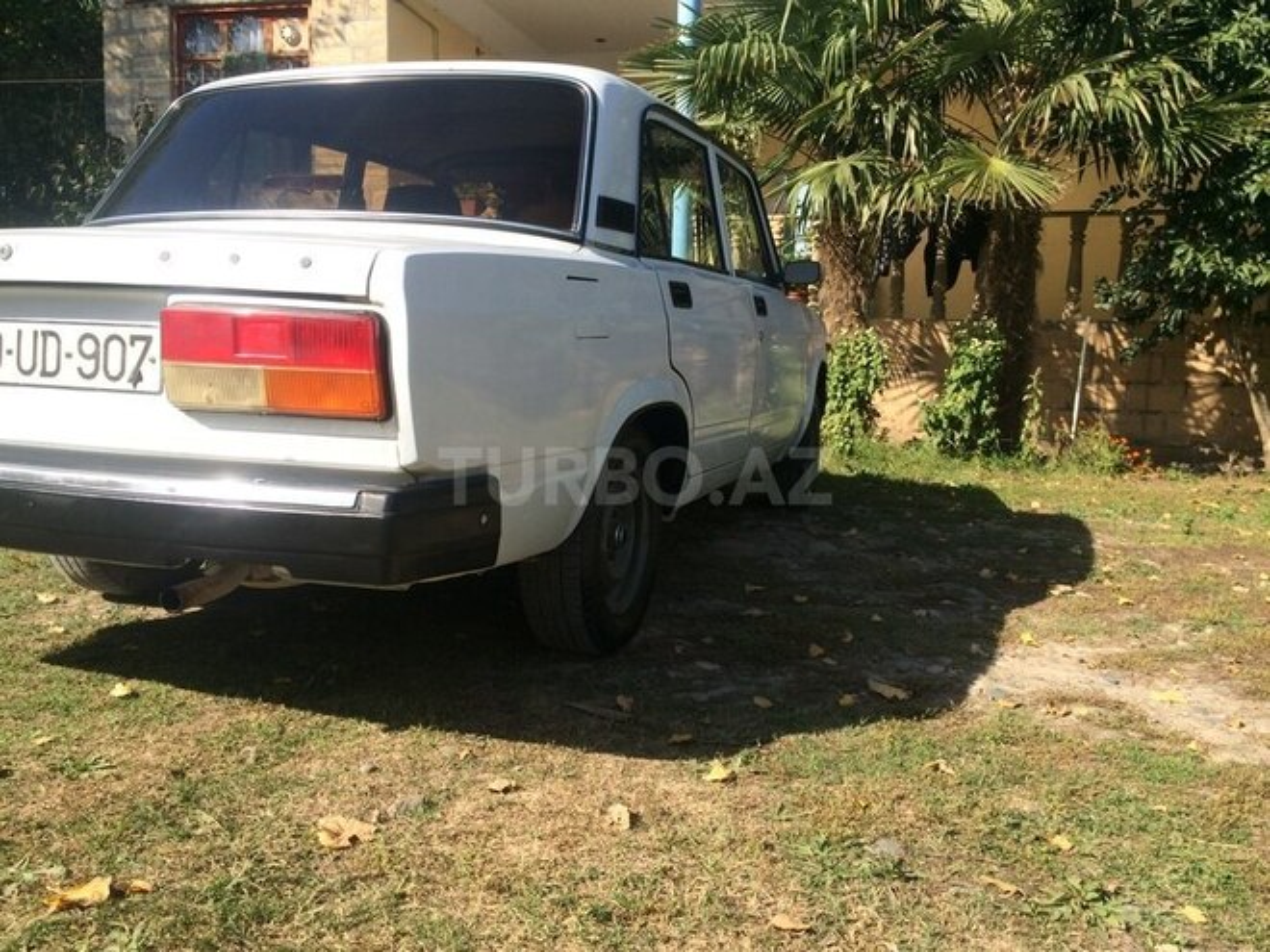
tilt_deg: -5.5
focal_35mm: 29
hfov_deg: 61.7
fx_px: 1064
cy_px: 476
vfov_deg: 48.2
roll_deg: -2.0
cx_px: 635
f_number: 2.2
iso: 32
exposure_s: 1/1282
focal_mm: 4.15
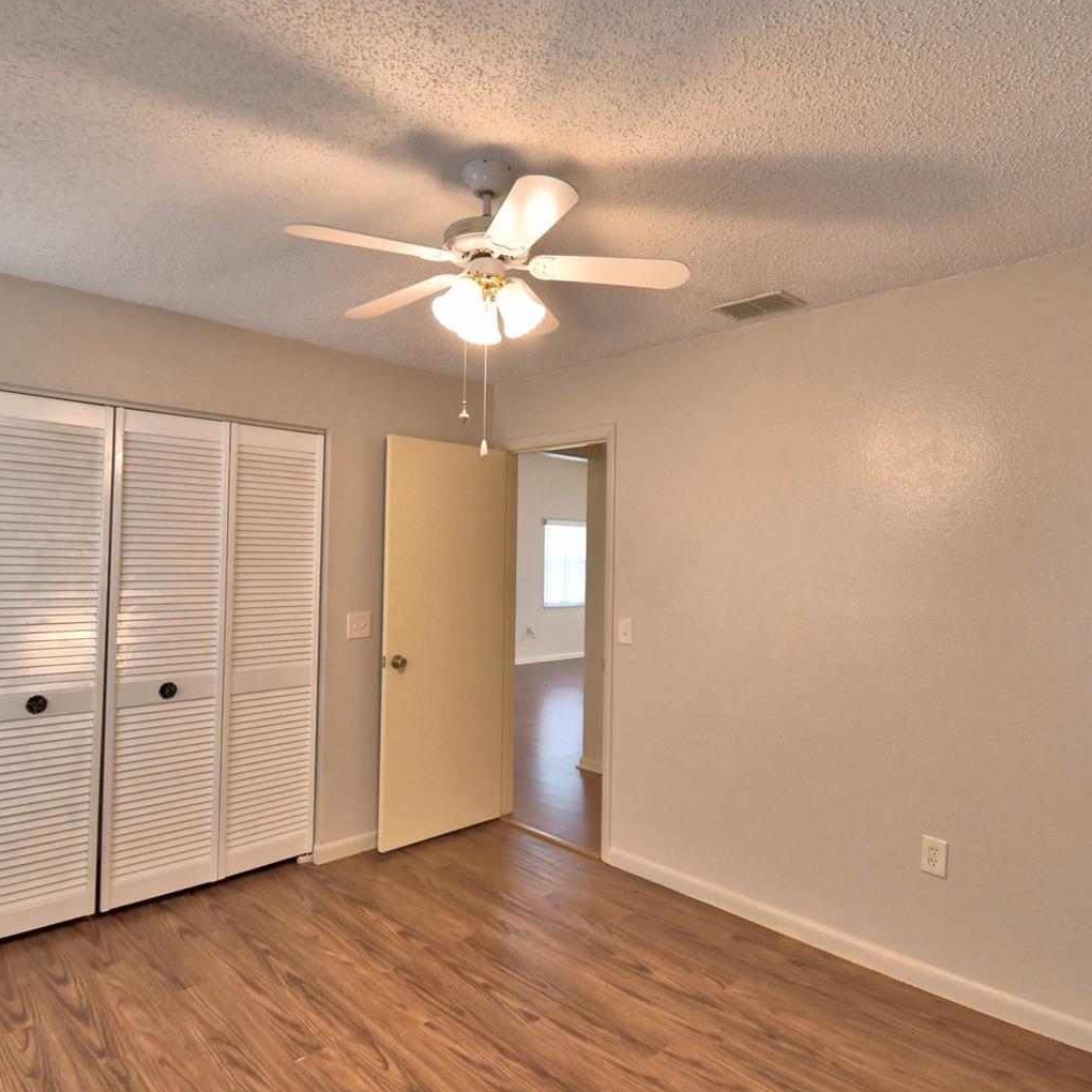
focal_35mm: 20
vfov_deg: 74.8
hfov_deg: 74.8
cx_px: 544
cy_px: 544
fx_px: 714
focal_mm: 10
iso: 400
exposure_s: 1/60
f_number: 4.5
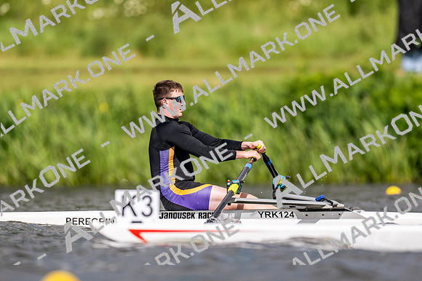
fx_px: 10544
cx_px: 211
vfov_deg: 1.5
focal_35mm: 900
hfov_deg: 2.3
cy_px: 140
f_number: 4
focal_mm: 600
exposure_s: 1/2500
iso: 200
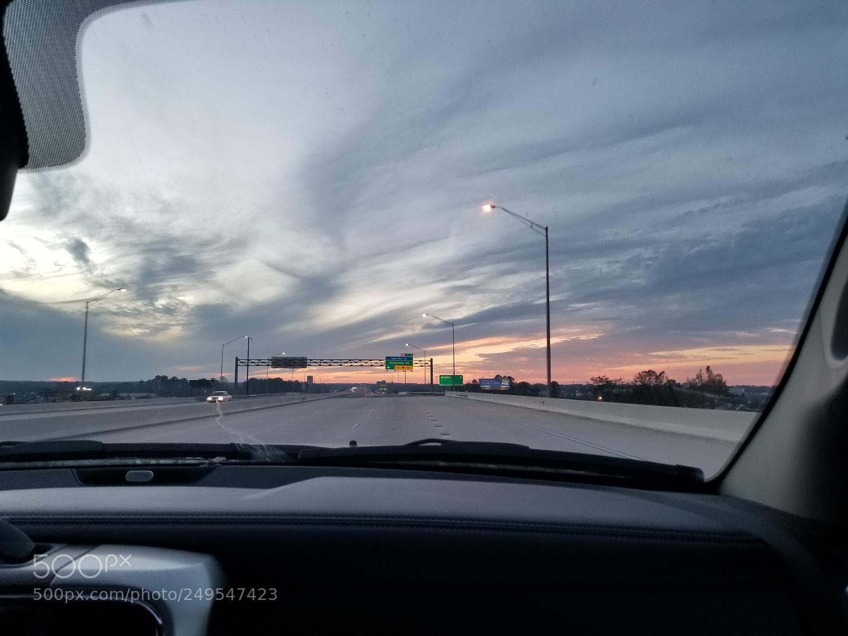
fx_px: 637
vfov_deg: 53.1
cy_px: 318
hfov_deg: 67.3
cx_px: 424
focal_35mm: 26
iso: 64
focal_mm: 4.25
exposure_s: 1/60
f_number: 1.7
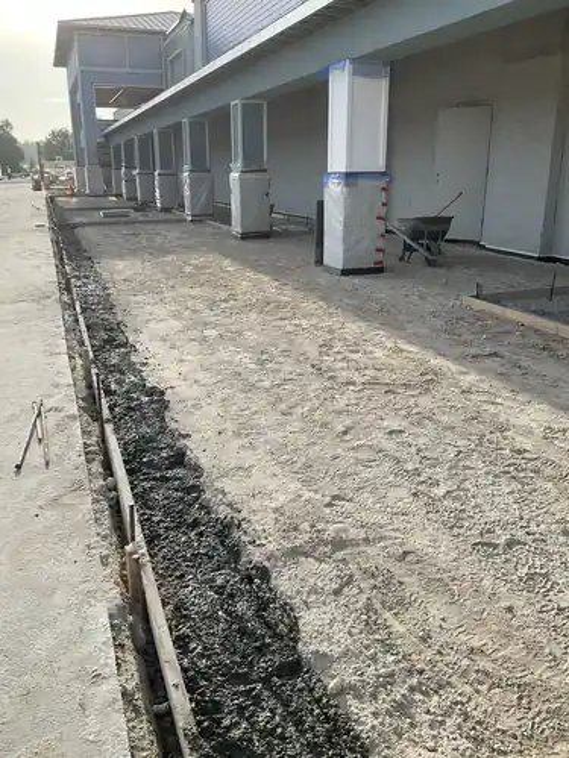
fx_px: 636
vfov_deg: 61.7
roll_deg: +0.2
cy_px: 379
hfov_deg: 48.2
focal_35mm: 29
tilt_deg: -18.3
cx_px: 284
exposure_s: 1/1121
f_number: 1.8
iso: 16
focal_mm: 3
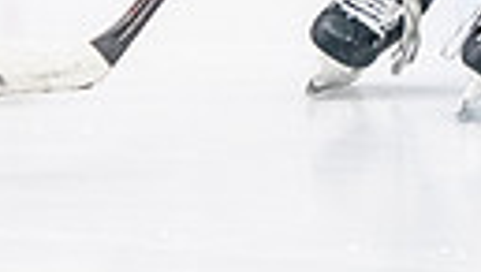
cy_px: -442
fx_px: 12198
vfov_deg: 1.3
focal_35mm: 955
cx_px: 772
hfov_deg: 2.3
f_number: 3.2
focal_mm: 122
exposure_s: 1/640
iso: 2500
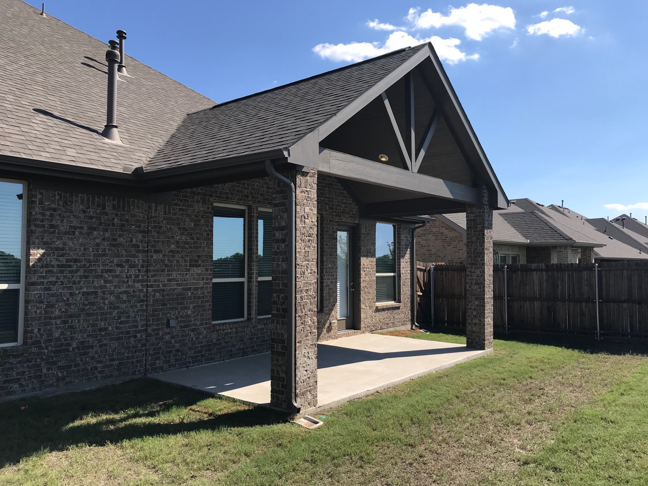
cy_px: 243
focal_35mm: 28
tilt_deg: +5.4
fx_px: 524
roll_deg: +0.9
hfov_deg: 63.4
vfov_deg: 49.7
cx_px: 324
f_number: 1.8
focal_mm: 3.99
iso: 20
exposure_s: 1/1953
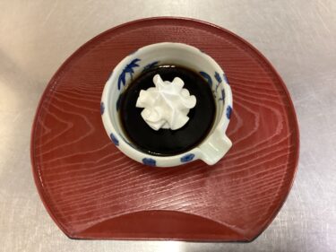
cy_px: 126
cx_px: 168
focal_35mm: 31
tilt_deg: -72.0
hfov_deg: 58.4
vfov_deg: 45.4
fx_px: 301
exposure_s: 1/40
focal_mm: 3.3
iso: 400
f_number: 2.4
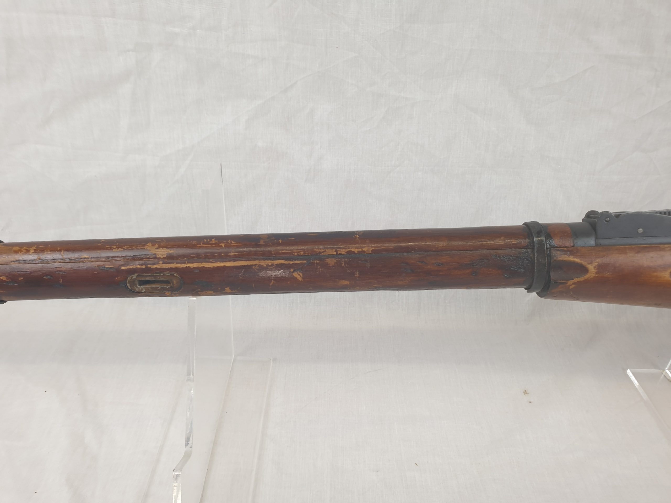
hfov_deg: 67.3
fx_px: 504
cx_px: 336
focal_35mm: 26
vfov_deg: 53.1
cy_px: 252
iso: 64
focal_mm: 4.3
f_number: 2.4
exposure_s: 1/50
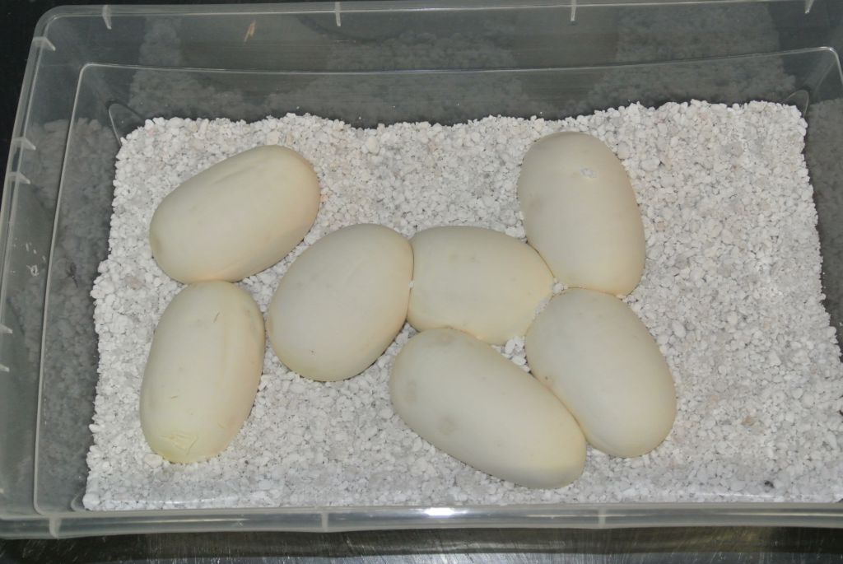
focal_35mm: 49
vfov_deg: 27.6
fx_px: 1149
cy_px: 282
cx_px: 422
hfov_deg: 40.3
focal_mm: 18.2
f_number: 4.5
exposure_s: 1/60
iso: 800
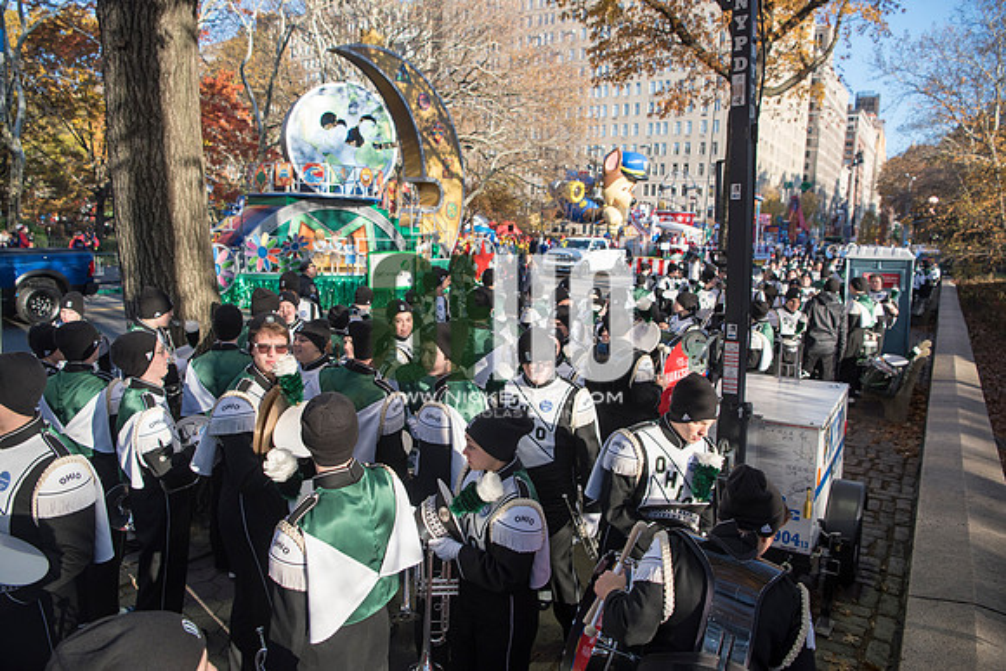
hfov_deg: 73.7
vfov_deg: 53.2
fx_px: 671
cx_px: 503
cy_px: 336
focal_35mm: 24
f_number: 4
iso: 400
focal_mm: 24
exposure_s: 1/1250
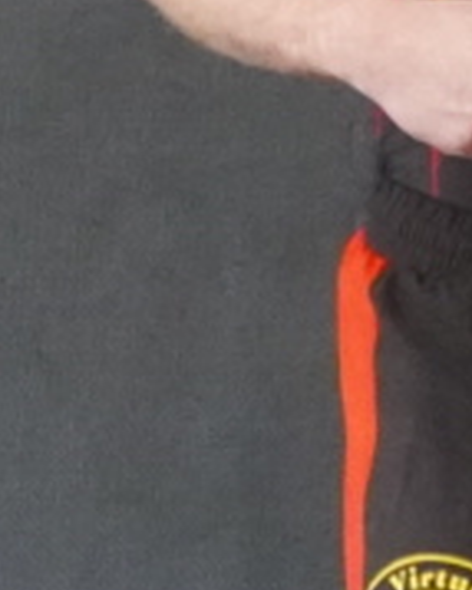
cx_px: 2155
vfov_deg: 4.7
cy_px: -218
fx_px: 7130
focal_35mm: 408
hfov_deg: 3.5
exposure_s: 1/60
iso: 6400
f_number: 5
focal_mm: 32
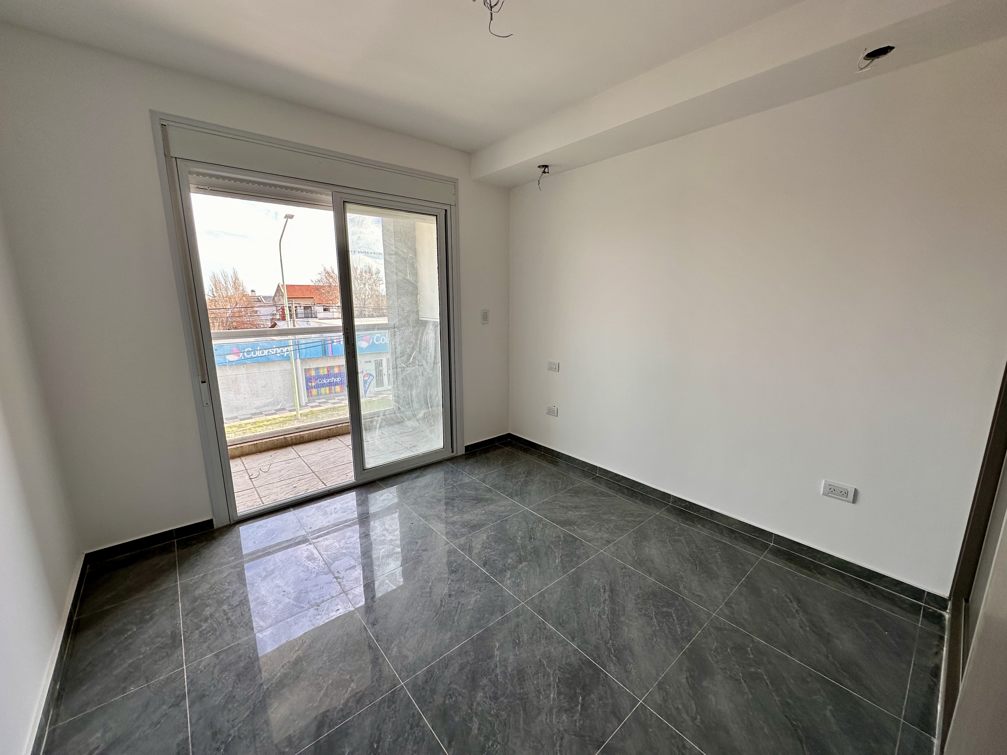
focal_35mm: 14
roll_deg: +0.2
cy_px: 378
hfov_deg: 102.1
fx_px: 407
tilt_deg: -10.7
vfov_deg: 85.7
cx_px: 504
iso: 40
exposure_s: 1/136
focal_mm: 2.22
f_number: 2.2
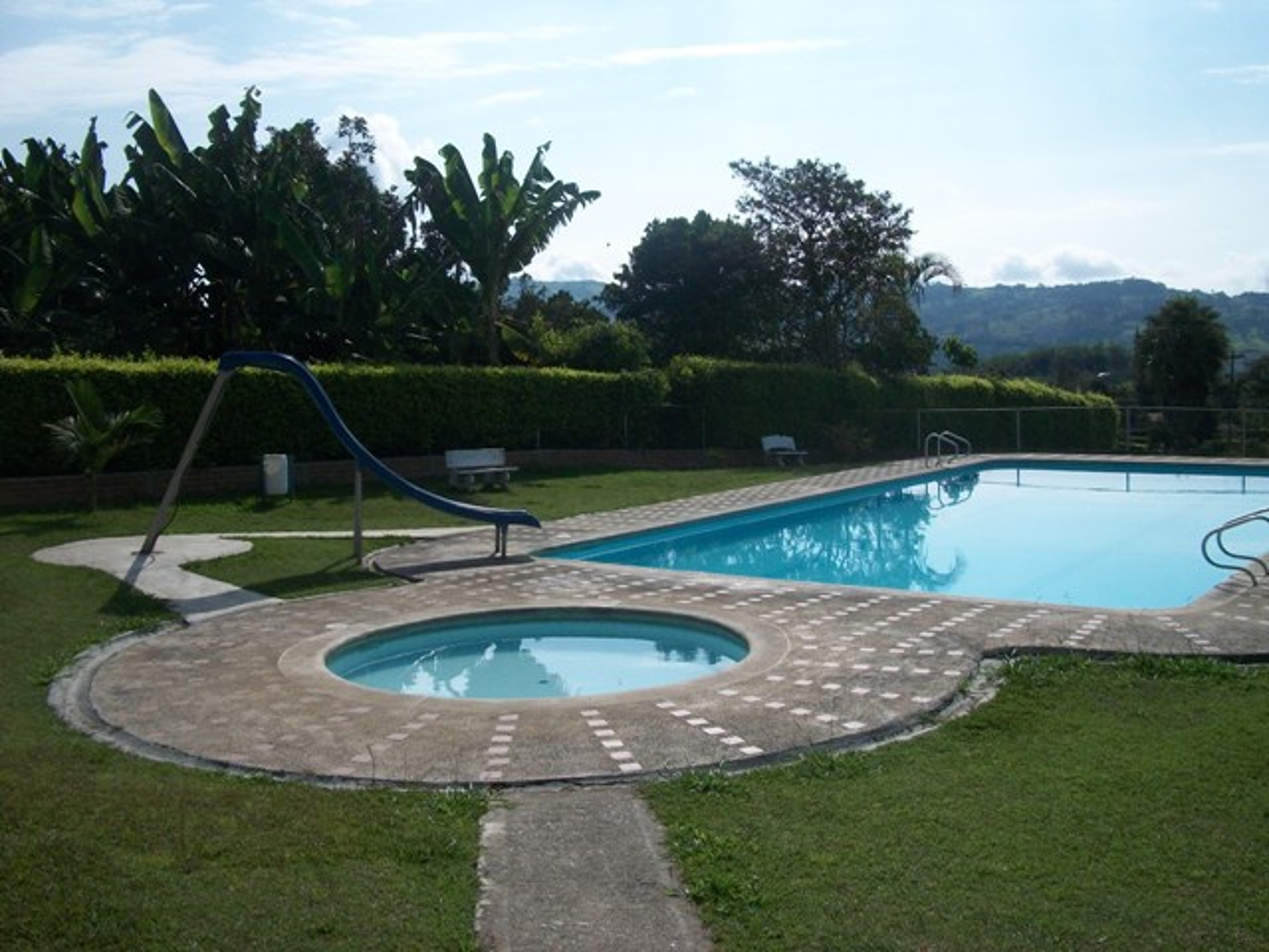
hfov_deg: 56.8
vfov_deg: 44.2
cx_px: 634
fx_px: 1173
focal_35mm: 32
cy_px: 476
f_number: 5.5
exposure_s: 1/1000
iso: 80
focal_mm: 5.7
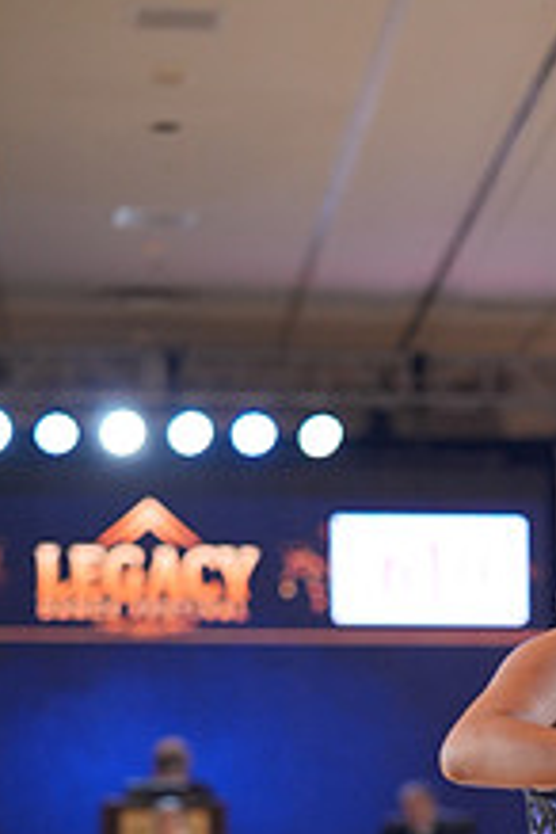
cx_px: 725
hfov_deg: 8.5
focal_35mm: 159
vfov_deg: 12.6
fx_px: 3683
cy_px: 975
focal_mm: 60
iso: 1250
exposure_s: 1/500
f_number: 2
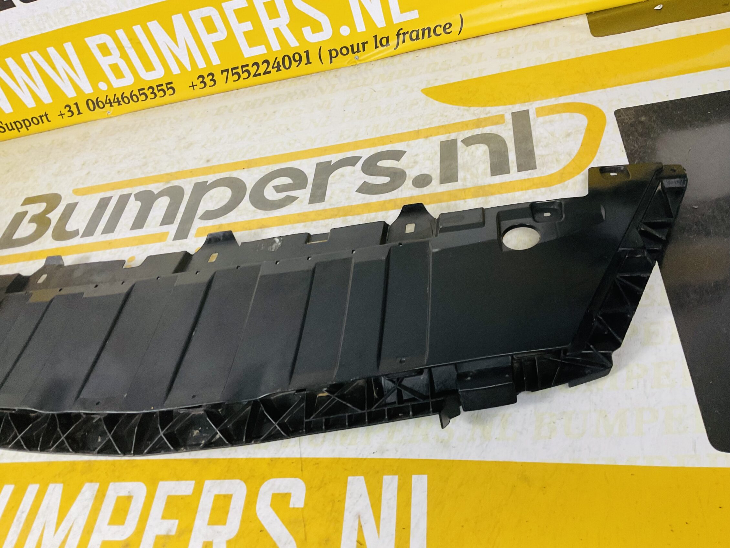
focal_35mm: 29
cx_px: 365
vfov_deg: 48.2
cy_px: 274
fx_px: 612
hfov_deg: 61.7
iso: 100
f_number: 1.8
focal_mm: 3
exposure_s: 1/50
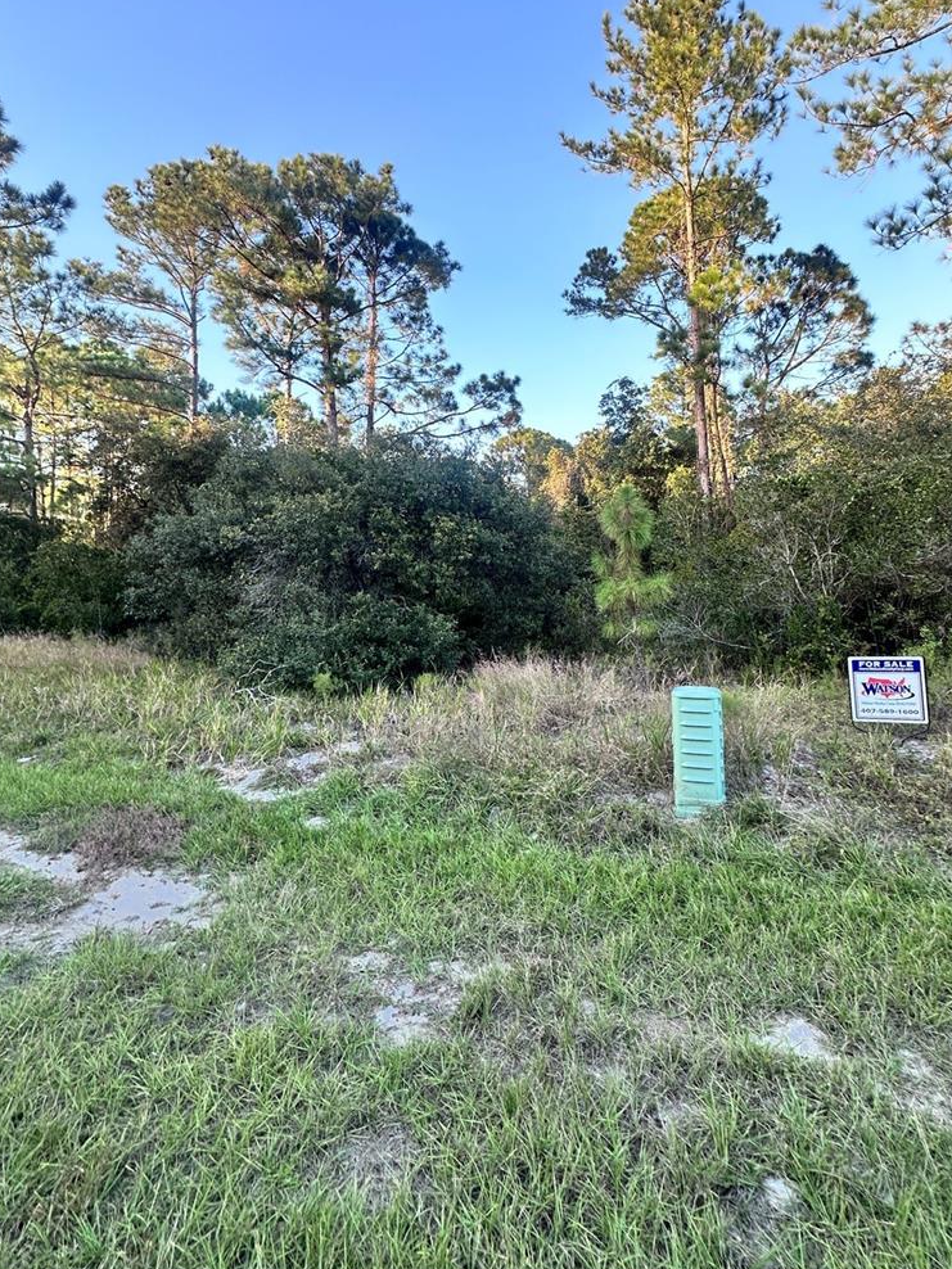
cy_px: 533
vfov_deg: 90.3
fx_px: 623
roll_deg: +0.9
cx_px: 525
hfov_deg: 74.5
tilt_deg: +4.1
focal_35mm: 17
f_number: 2.2
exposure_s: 1/201
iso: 40
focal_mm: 2.22
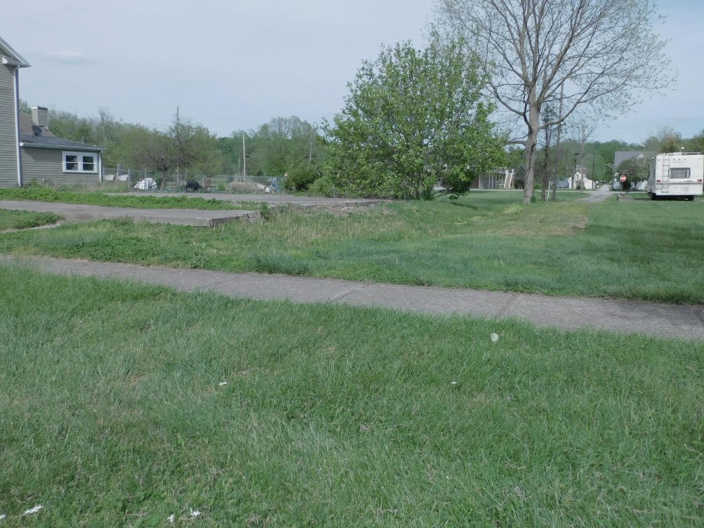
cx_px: 372
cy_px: 246
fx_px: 569
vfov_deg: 49.7
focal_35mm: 28
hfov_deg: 63.4
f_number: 3.3
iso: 125
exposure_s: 1/1600
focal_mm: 4.3
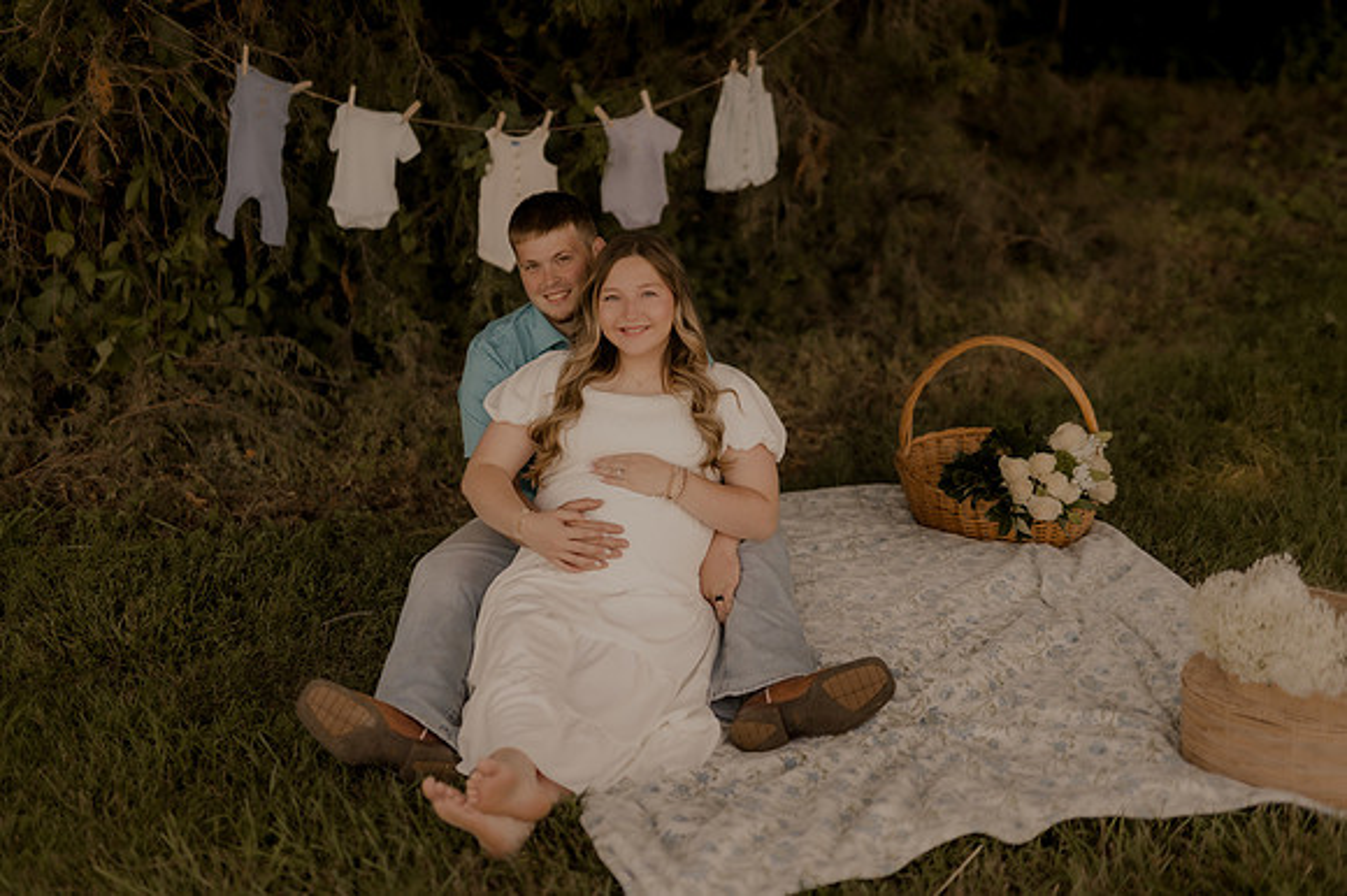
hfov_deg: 39.6
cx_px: 674
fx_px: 1870
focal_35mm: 50
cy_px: 448
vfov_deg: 27.0
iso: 200
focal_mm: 50
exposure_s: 1/1000
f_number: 1.4
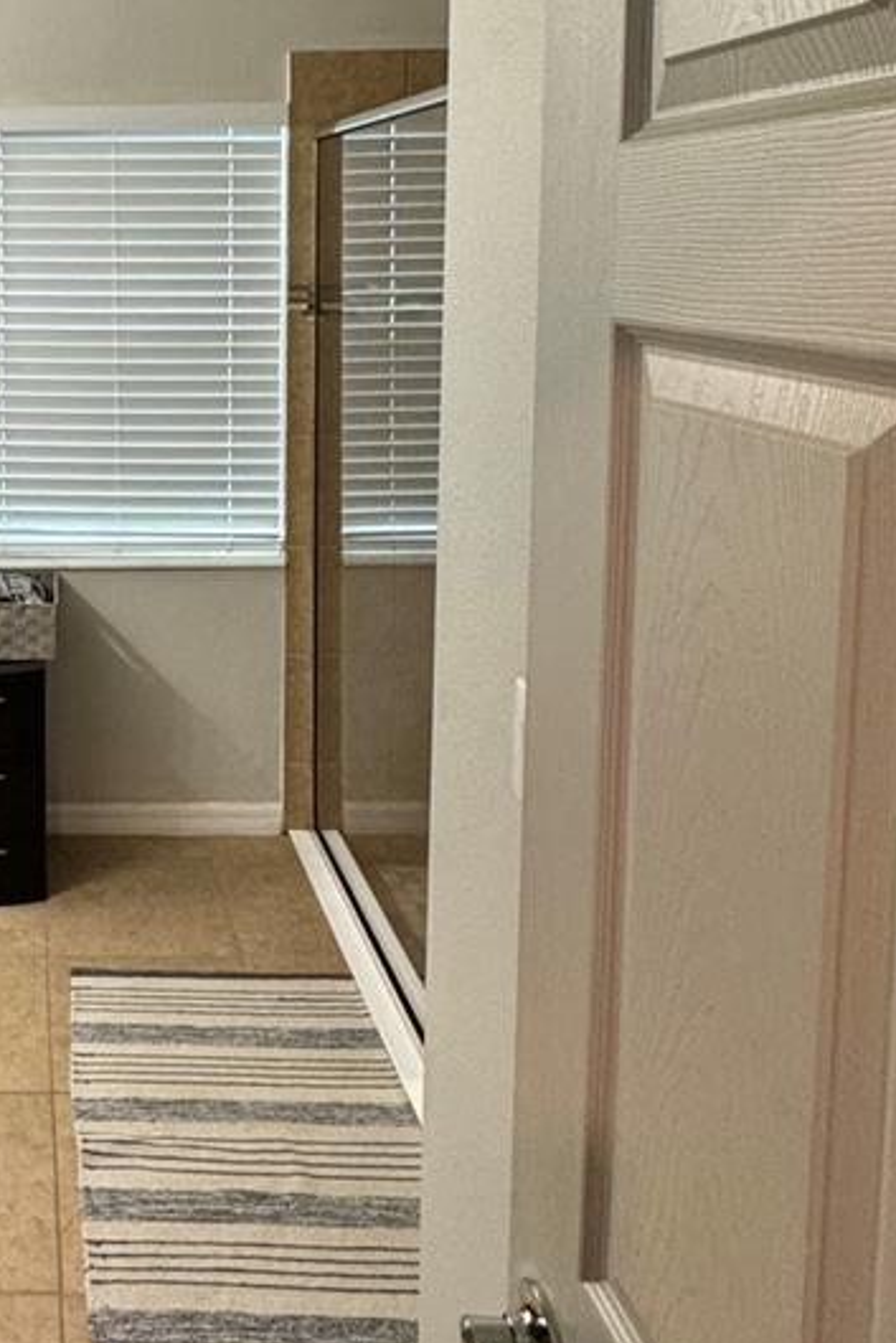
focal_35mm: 33
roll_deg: +1.1
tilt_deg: -5.3
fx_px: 1231
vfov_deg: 54.6
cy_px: 343
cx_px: -25
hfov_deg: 35.6
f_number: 2.2
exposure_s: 1/120
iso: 250
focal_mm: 2.22
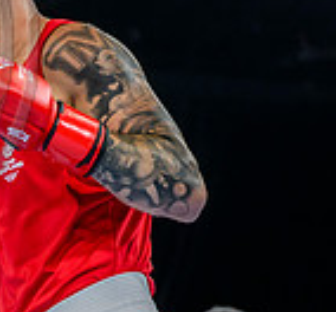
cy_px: 40
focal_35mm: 259
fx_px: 2746
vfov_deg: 6.5
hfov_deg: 7.0
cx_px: -66
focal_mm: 62
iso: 2000
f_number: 3.2
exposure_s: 1/1600
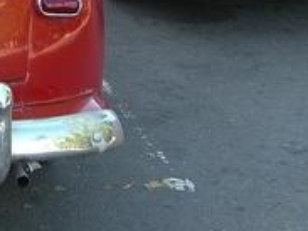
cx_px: -167
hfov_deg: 13.8
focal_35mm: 133
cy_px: -118
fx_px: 1183
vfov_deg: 10.7
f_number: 2.8
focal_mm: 7.9
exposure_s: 1/125
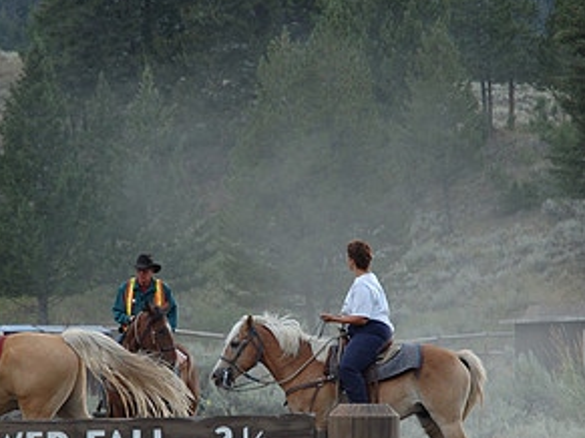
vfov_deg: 7.4
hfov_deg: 9.8
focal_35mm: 201
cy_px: 342
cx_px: 259
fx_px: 3395
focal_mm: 70
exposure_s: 1/125
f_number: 5.6
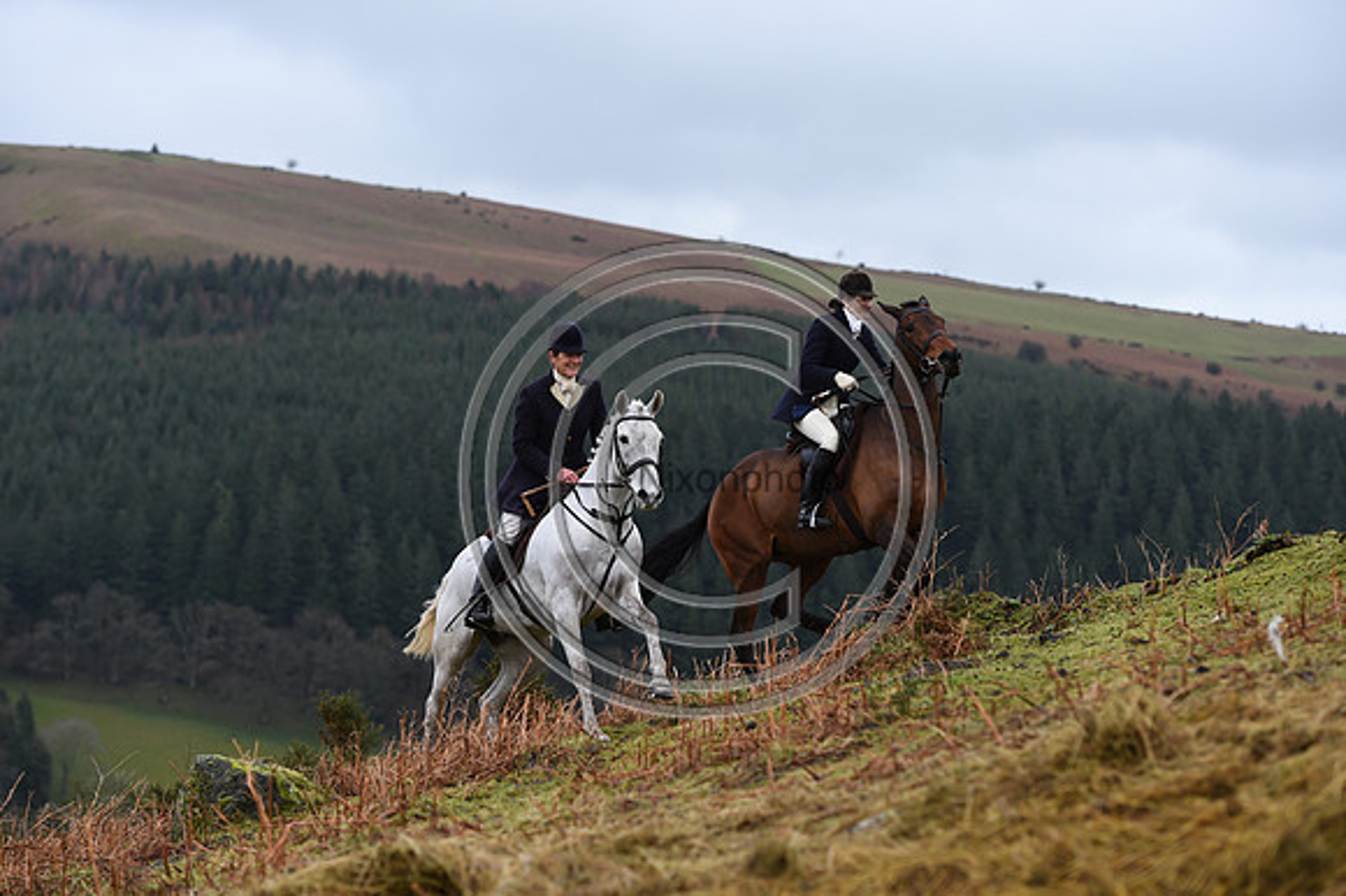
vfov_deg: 13.0
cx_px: 673
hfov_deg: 19.5
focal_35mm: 105
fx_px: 3923
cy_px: 448
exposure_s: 1/800
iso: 320
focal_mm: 105
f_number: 4.5
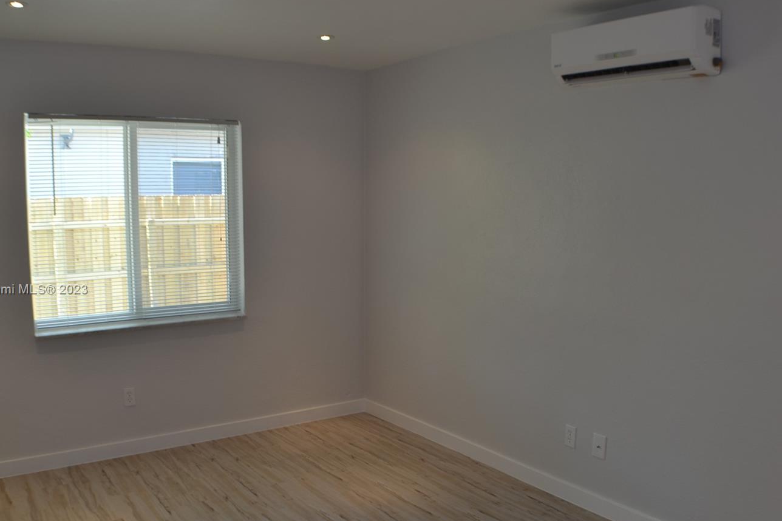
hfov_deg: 47.4
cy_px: 290
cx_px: 379
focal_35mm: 41
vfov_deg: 32.6
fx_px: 890
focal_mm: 22
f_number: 5
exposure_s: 1/15
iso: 100
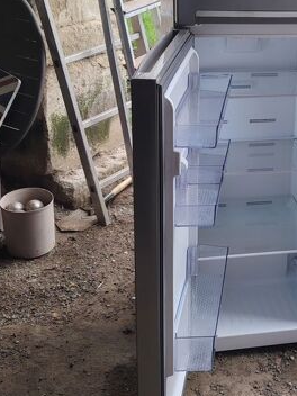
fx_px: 686
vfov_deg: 32.0
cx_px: 263
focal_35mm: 60
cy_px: 140
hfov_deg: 23.8
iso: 225
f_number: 1.75
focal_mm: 5.25
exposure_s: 1/50
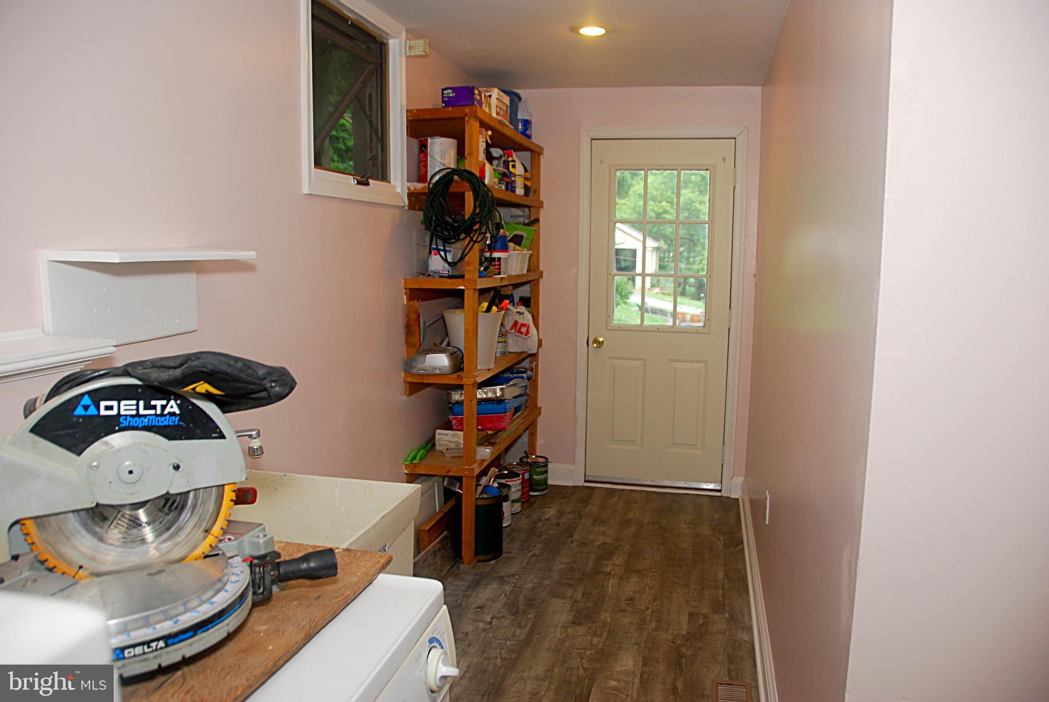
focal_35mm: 27
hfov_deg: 67.3
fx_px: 788
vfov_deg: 48.0
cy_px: 351
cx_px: 524
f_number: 3.5
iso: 200
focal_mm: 18
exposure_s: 1/60
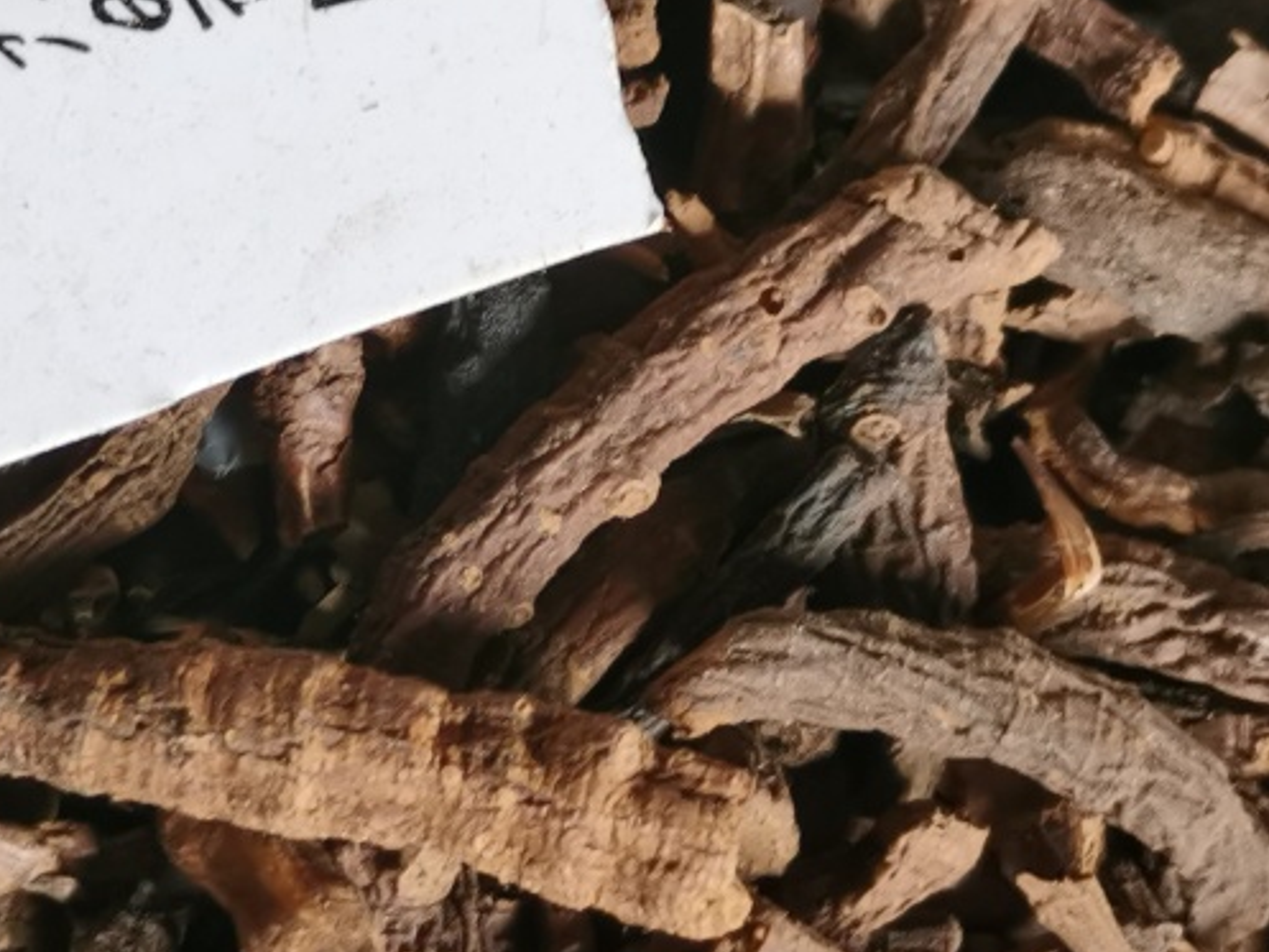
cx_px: 294
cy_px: 383
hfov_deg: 14.0
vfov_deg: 10.6
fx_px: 5134
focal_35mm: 140
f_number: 1.8
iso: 125
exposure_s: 1/50
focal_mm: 5.58
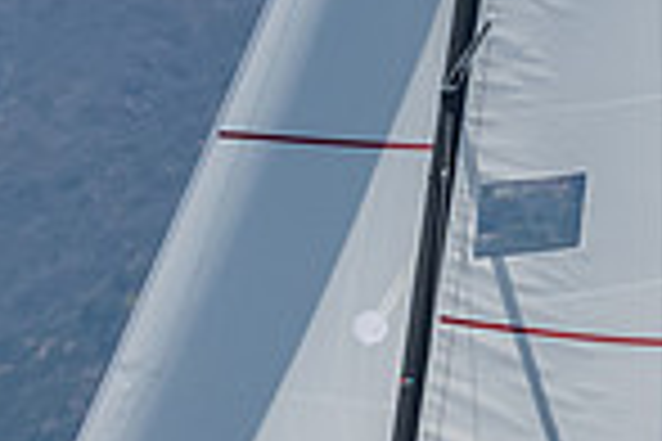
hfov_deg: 1.6
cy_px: 789
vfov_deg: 1.1
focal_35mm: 1303
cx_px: -277
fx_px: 23959
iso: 640
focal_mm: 200
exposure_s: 1/1000
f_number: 14
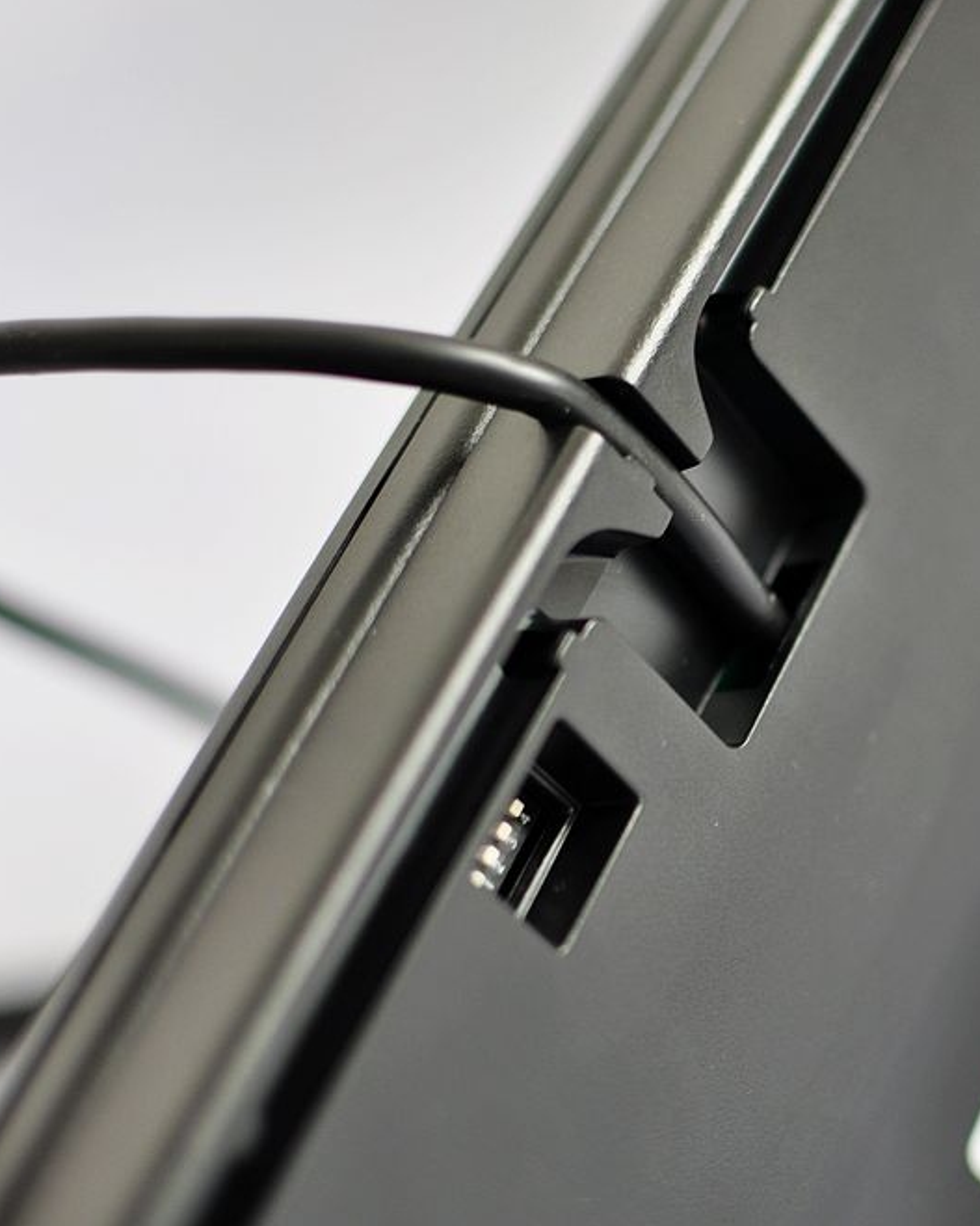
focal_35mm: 75
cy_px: 610
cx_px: 742
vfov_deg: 25.5
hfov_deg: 20.3
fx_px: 2709
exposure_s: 1/40
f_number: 1.8
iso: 200
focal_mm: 35
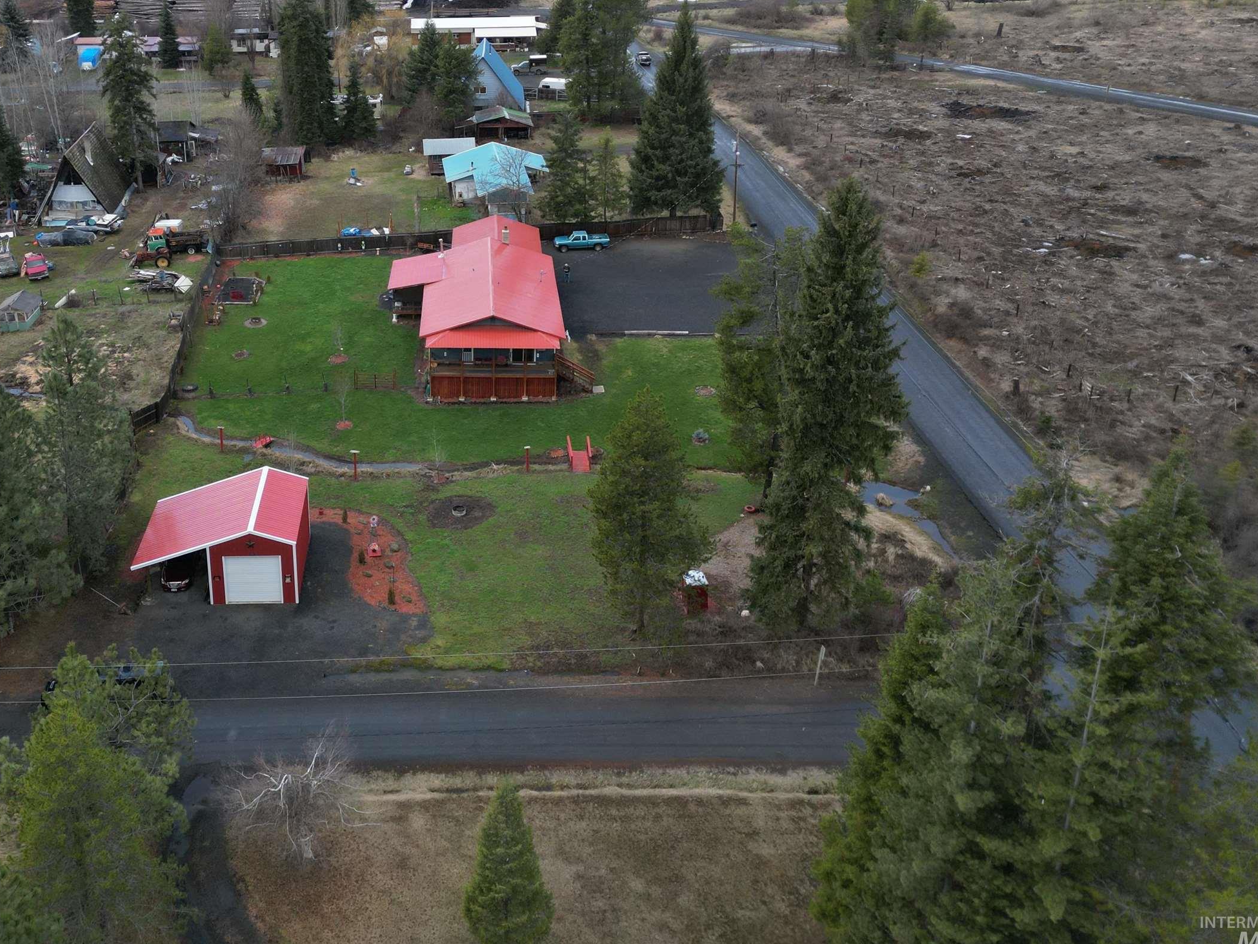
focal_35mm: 35
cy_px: 296
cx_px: 421
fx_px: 1272
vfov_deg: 40.1
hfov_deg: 51.7
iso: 130
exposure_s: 1/1250
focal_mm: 6.72
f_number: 1.7
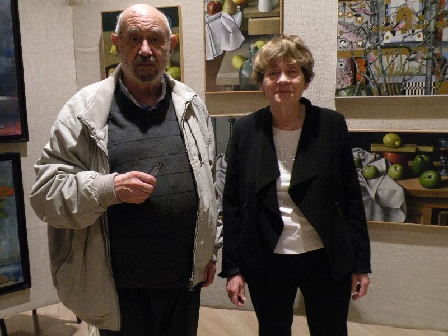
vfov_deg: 42.9
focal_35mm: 33
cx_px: 224
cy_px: 168
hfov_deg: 55.4
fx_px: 427
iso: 400
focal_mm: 5.8
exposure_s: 1/60
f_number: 3.2
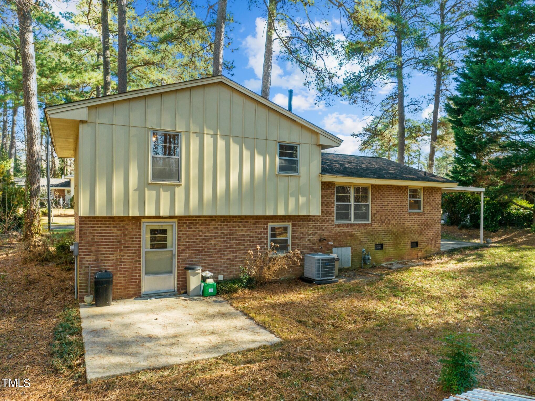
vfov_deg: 56.8
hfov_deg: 71.6
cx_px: 268
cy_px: 200
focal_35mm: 24
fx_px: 371
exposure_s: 1/640
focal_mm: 12.29
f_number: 2.8
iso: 370
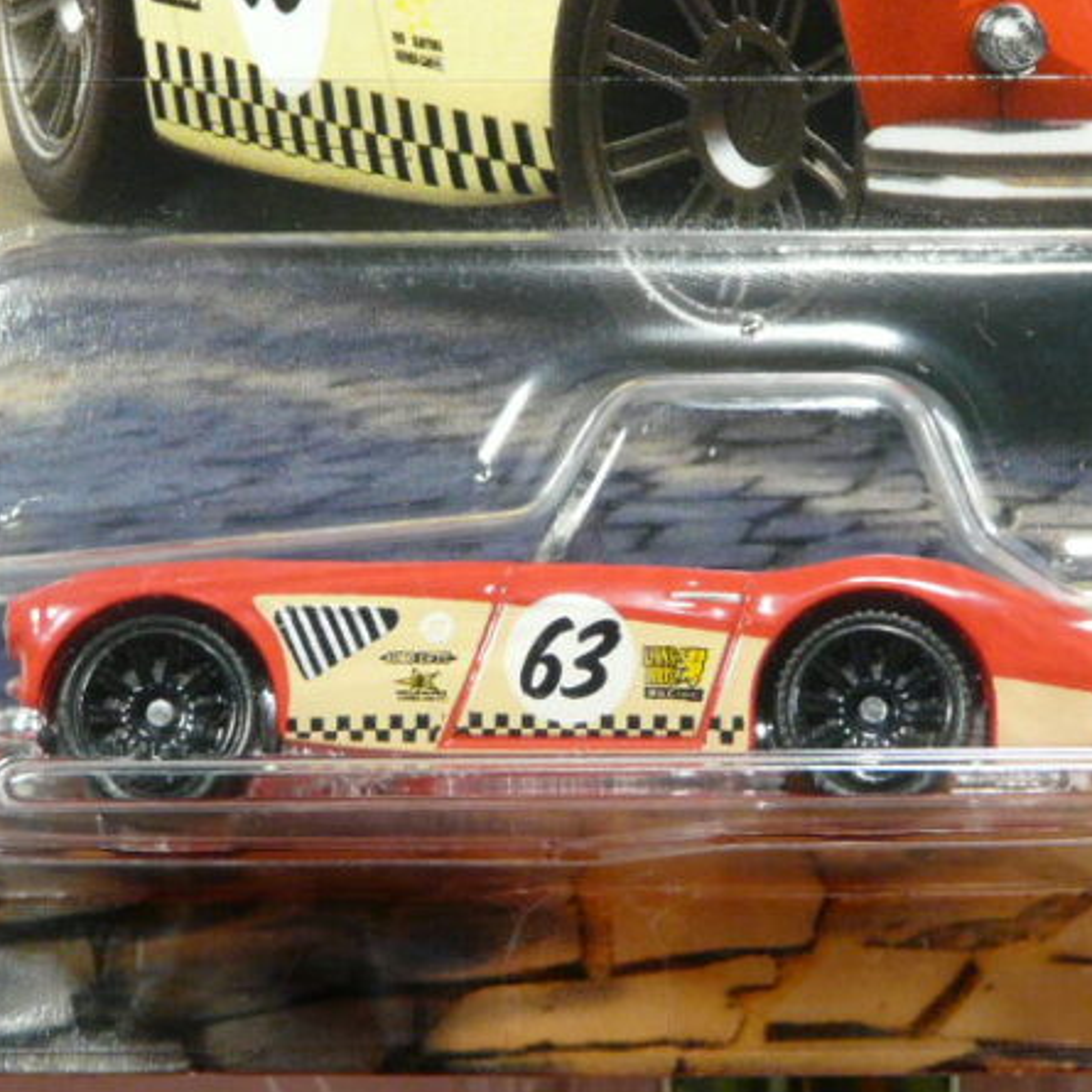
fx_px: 6246
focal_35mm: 175
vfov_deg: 10.0
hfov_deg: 10.0
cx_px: 557
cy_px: 545
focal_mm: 15.1
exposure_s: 1/50
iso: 200
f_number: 3.6
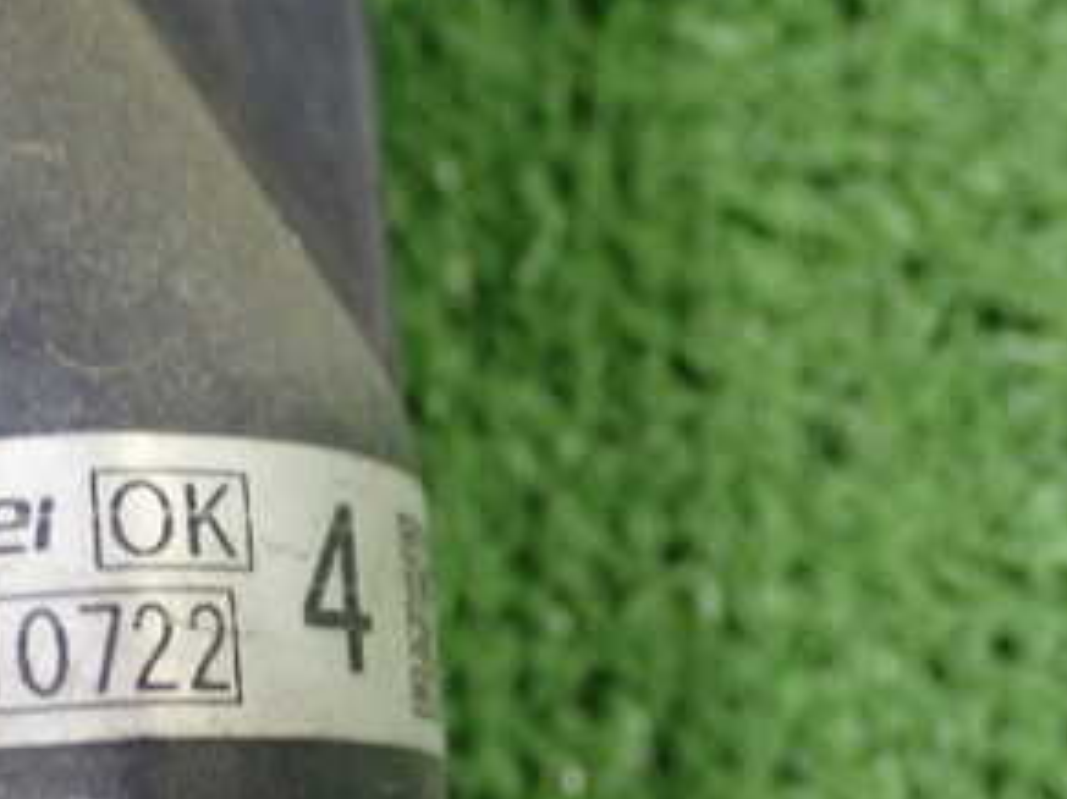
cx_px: 55
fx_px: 3112
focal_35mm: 101
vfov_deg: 14.6
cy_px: 575
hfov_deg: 19.0
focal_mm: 8.99
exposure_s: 1/50
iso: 500
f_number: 3.2
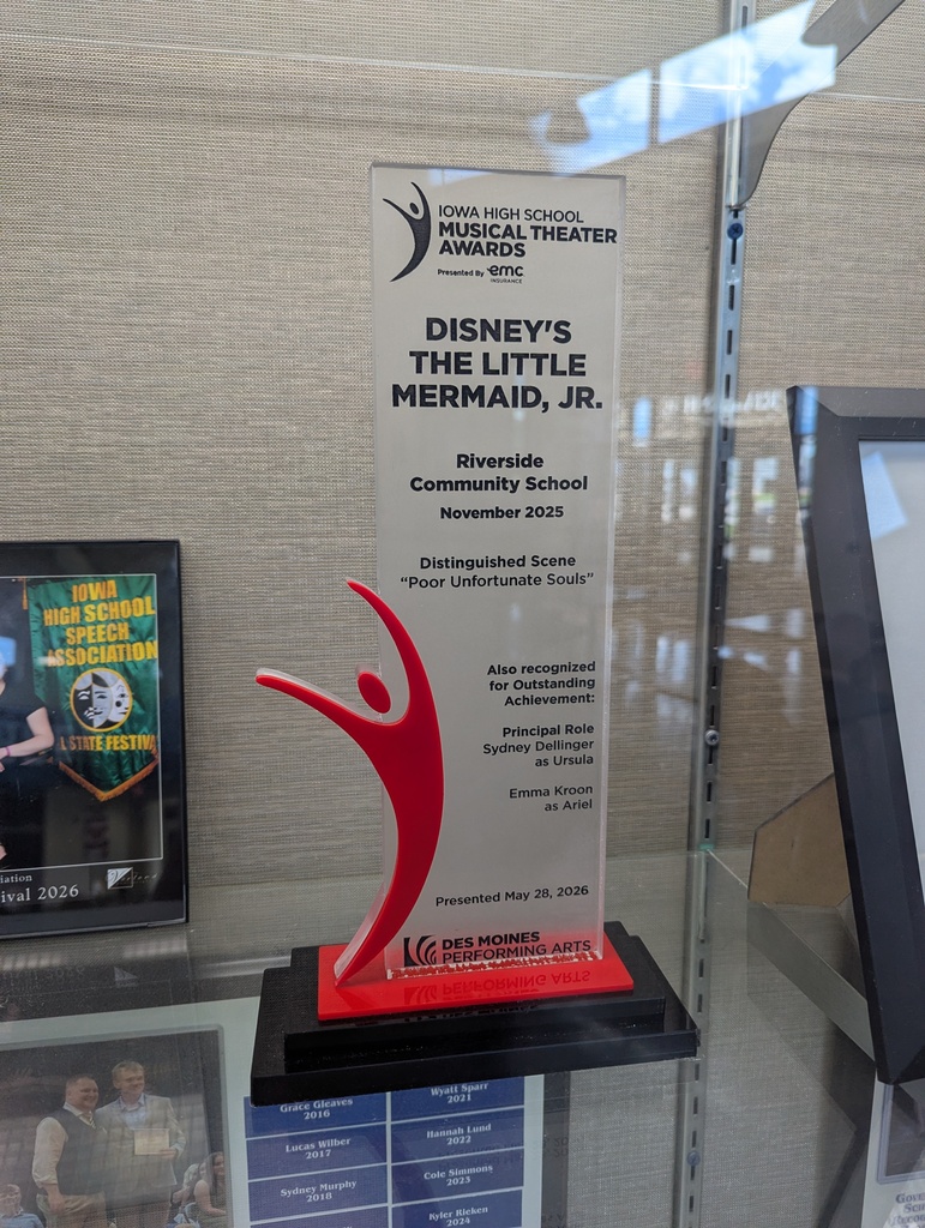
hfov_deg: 56.9
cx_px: 462
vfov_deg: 71.5
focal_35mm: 24
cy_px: 614
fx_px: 853
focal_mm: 6.81
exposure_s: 1/120
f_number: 1.85
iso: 121
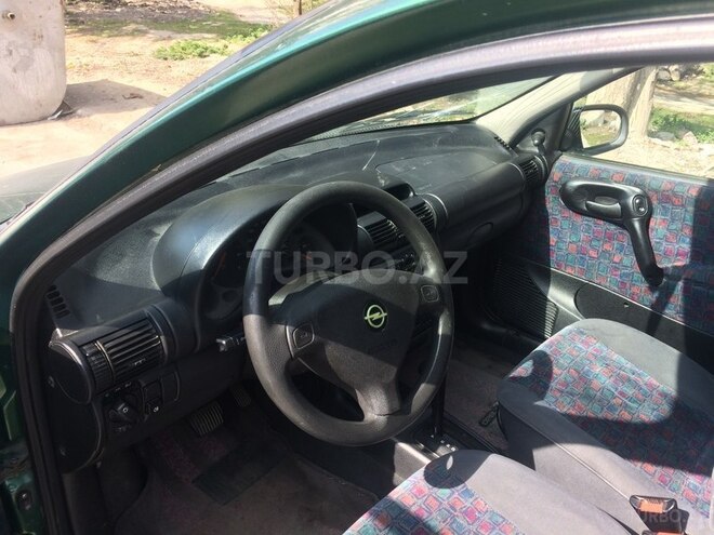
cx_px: 357
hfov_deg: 61.7
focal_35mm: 29
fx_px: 598
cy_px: 268
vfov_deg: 48.2
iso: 32
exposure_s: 1/363
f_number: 2.2
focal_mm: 4.15
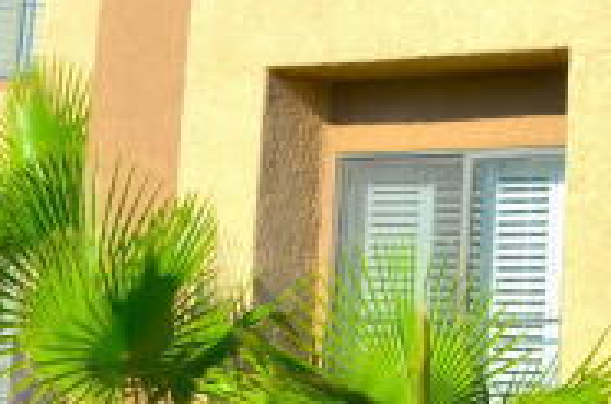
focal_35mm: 105
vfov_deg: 12.7
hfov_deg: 17.7
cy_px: -43
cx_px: 880
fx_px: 1778
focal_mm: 18
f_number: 8
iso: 100
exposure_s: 1/250
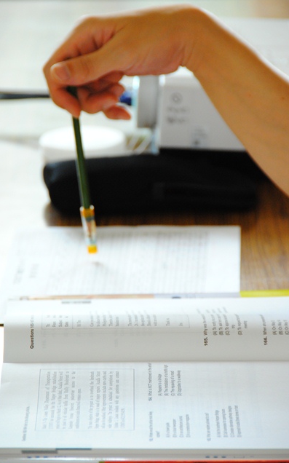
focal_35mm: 308
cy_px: 232
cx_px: 141
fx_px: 3885
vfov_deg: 6.8
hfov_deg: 4.3
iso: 800
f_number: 5.6
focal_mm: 200
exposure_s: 1/40
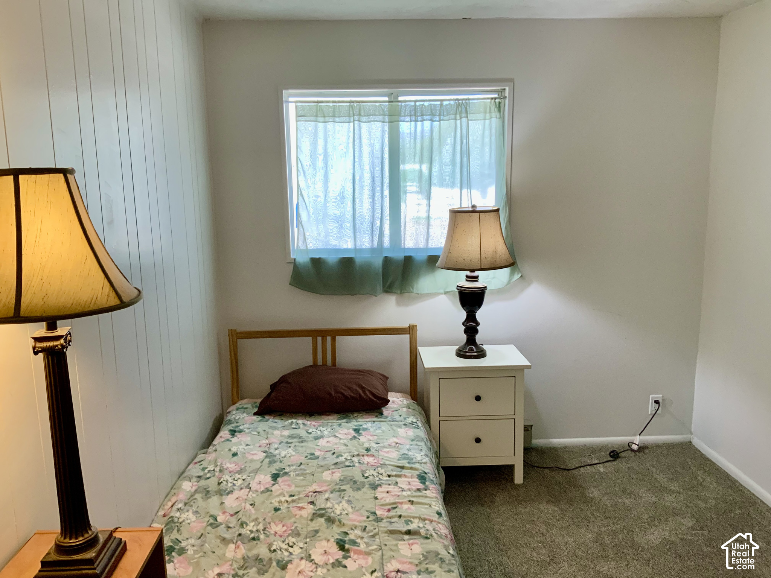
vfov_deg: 48.2
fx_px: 646
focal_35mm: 29
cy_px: 289
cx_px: 386
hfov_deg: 61.7
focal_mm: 3
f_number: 1.8
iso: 64
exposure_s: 1/60
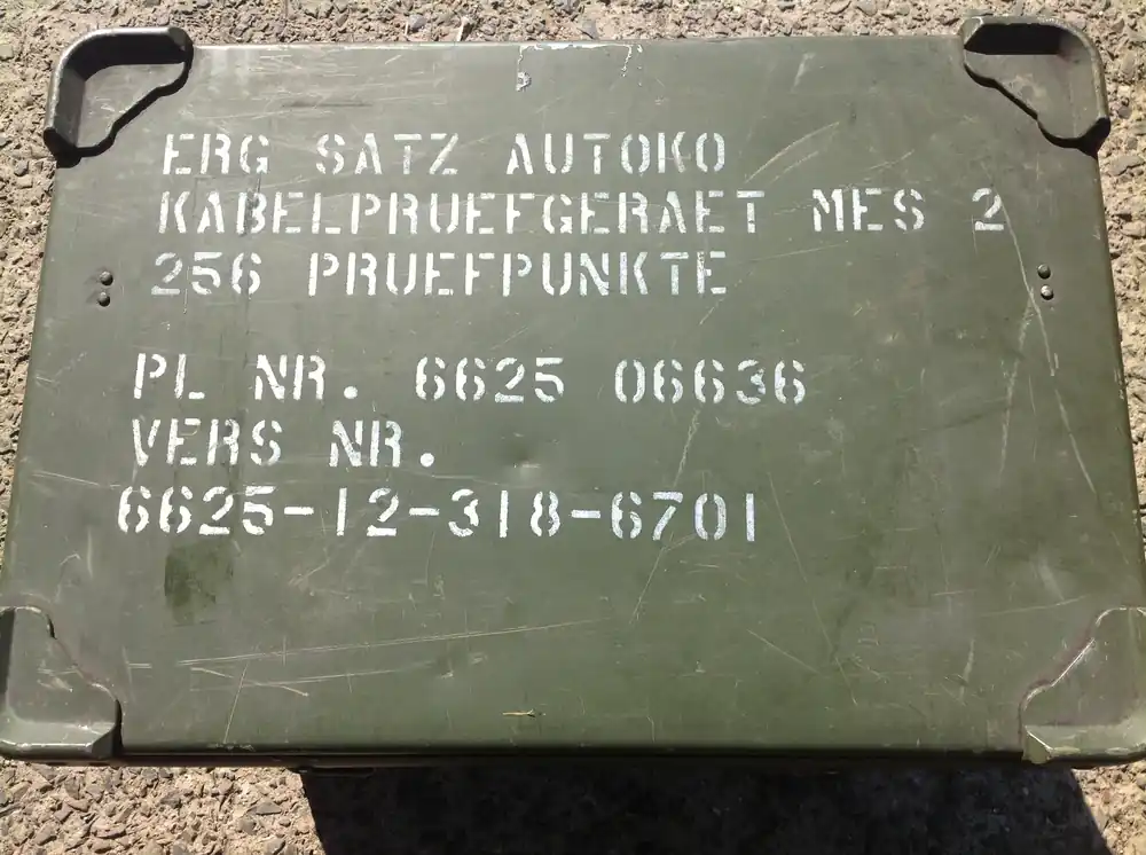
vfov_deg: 40.6
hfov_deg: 52.7
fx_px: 1156
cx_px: 573
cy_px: 428
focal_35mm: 35
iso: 50
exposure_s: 1/1314
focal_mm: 4.28
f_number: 2.4
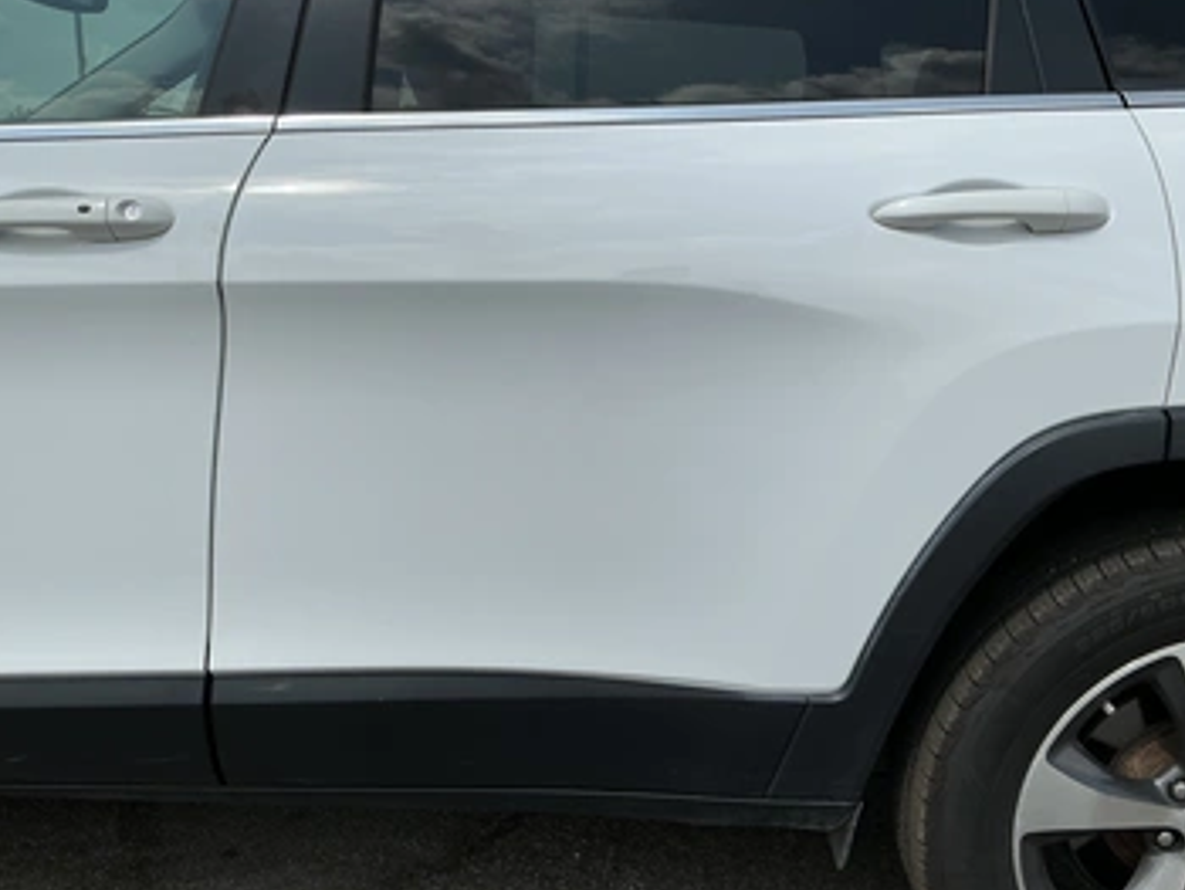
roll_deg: -3.0
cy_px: 460
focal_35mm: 32
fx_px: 1096
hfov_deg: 56.6
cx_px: 664
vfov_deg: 44.2
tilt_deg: -11.9
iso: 25
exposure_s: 1/4065
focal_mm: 3
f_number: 1.8
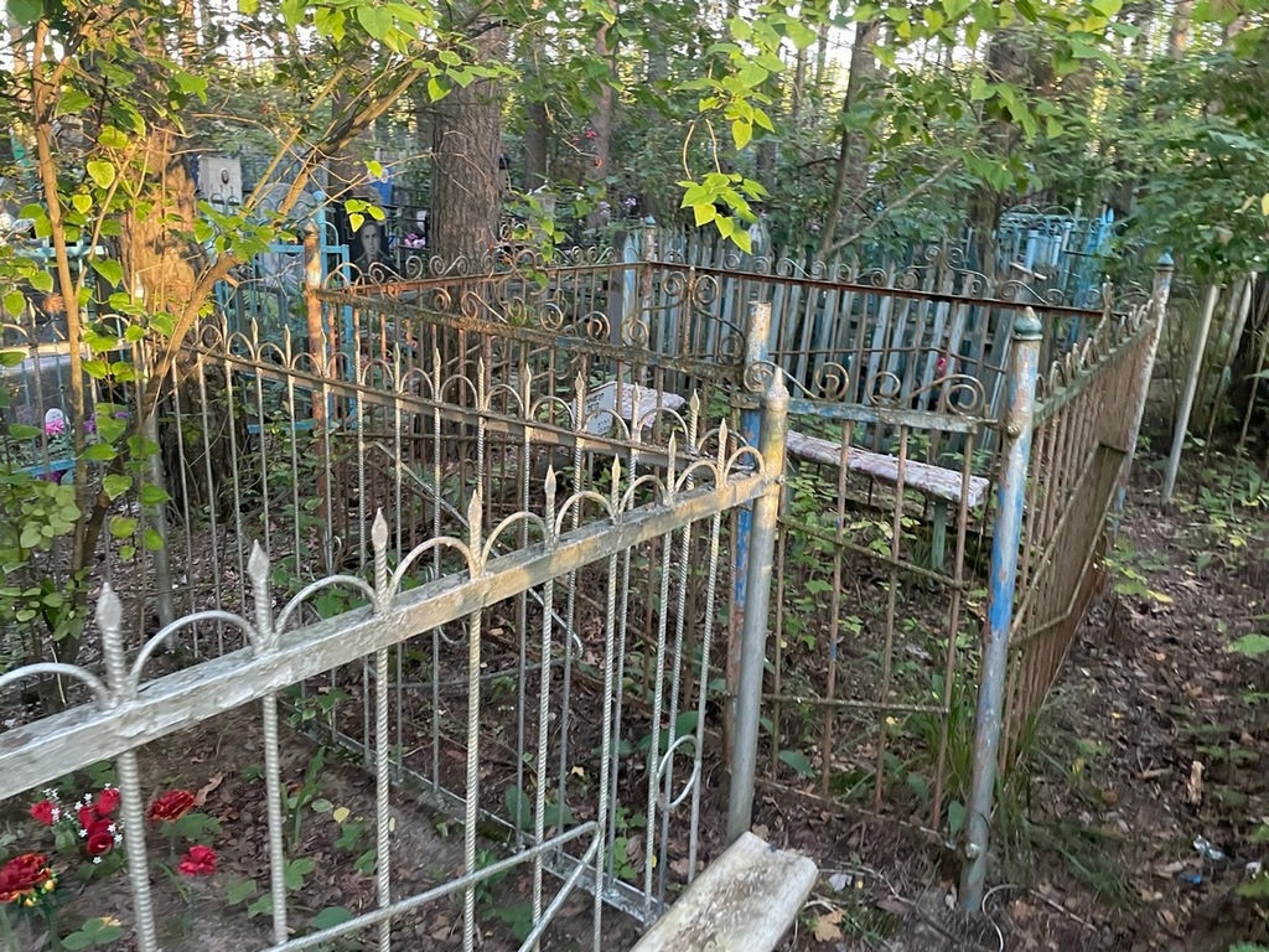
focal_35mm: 26
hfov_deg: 67.3
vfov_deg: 53.1
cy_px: 476
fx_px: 953
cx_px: 634
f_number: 1.6
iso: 250
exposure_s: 1/60
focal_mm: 4.2
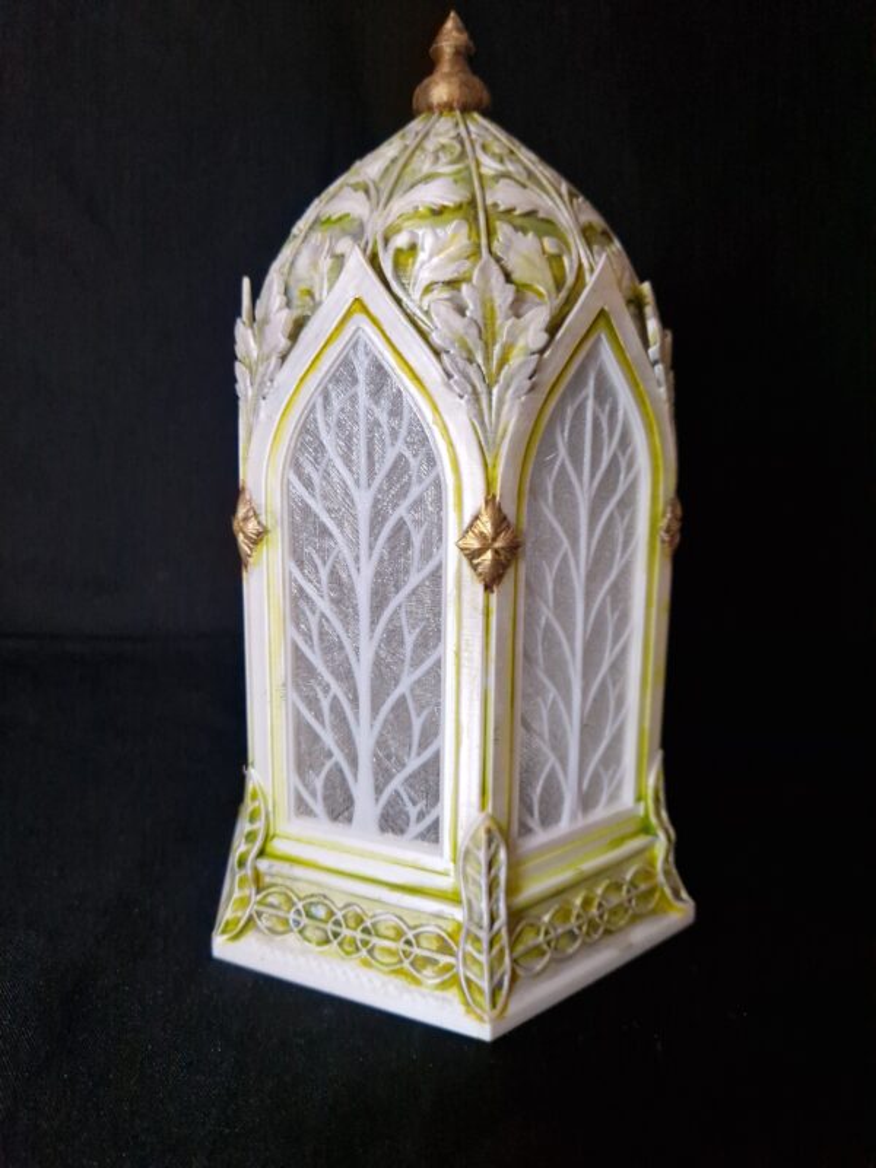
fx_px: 776
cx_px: 438
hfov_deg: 58.9
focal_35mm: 23
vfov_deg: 73.9
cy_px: 584
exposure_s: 1/50
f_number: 1.8
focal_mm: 5.4
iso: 400
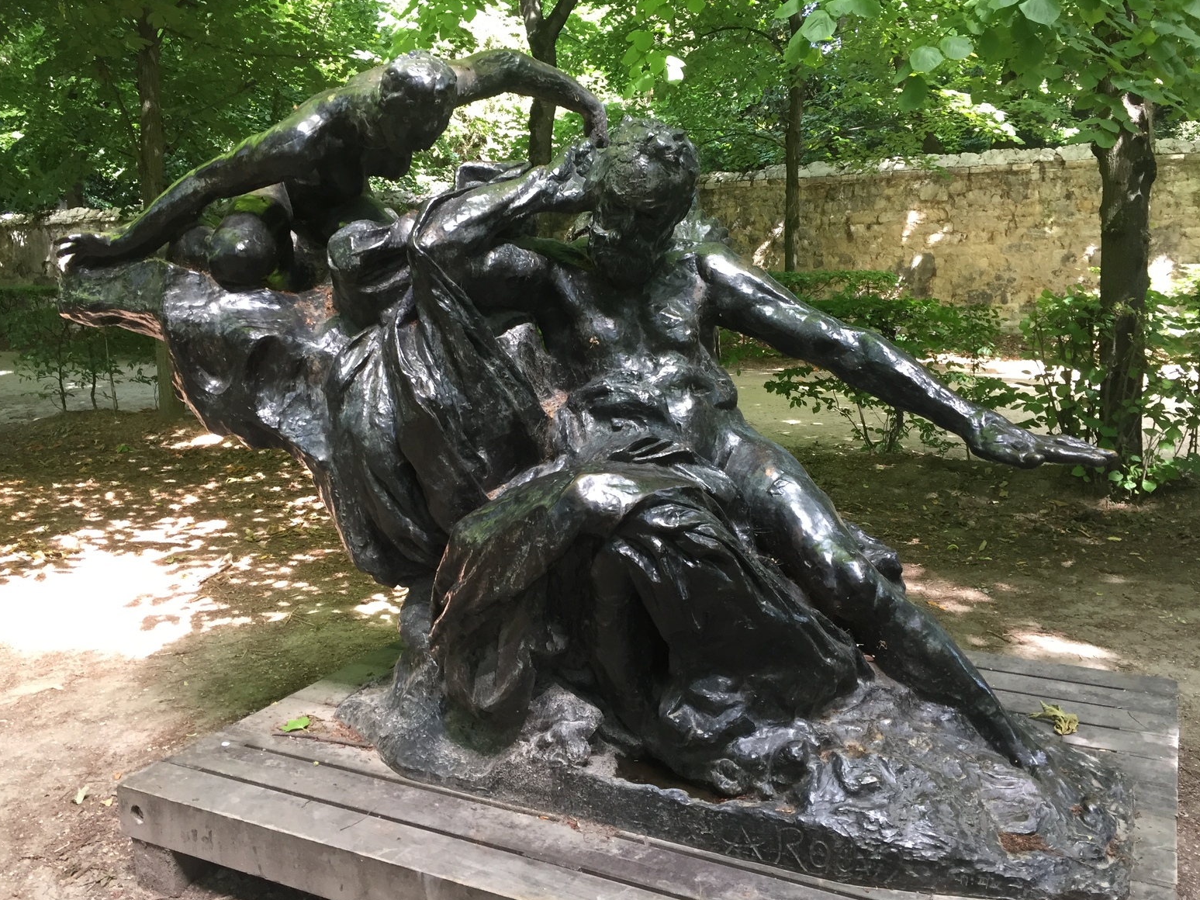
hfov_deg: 60.0
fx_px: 1040
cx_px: 601
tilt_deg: -10.0
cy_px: 462
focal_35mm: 30
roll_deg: +1.6
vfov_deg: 46.8
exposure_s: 1/33
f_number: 2.2
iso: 50
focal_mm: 4.15
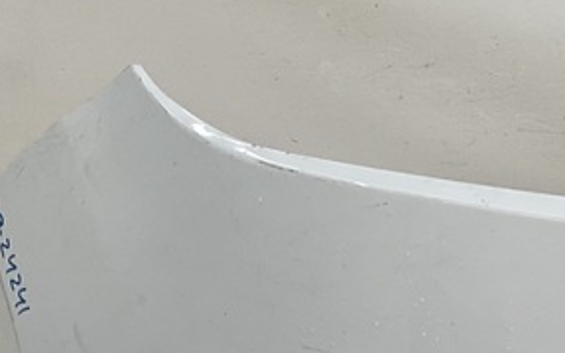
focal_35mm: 108
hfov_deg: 17.1
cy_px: 339
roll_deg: -0.8
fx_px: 1662
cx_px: 884
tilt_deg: -10.7
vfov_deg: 12.0
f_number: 1.8
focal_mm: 3
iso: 16
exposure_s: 1/256
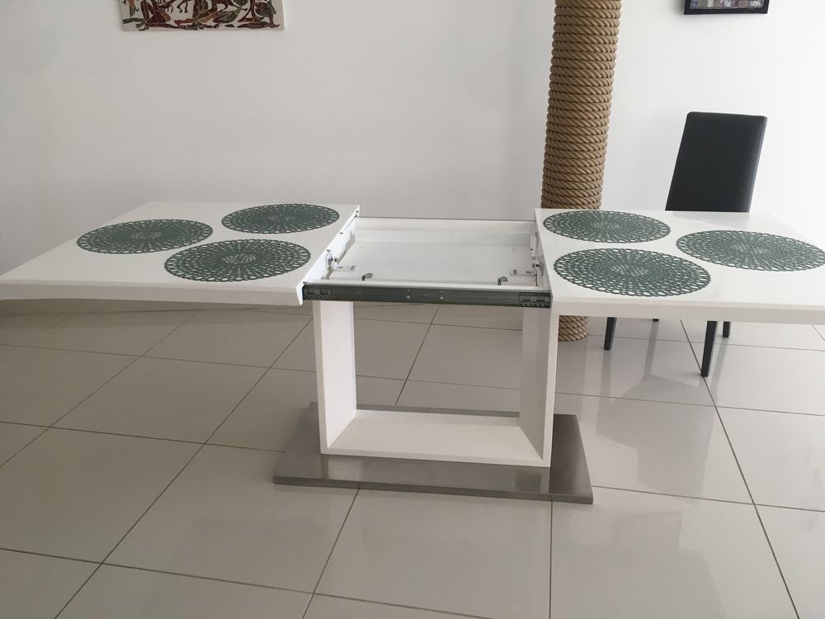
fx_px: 691
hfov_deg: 61.7
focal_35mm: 29
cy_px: 310
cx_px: 412
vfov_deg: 48.2
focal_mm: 4.15
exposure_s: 1/33
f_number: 2.2
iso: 32
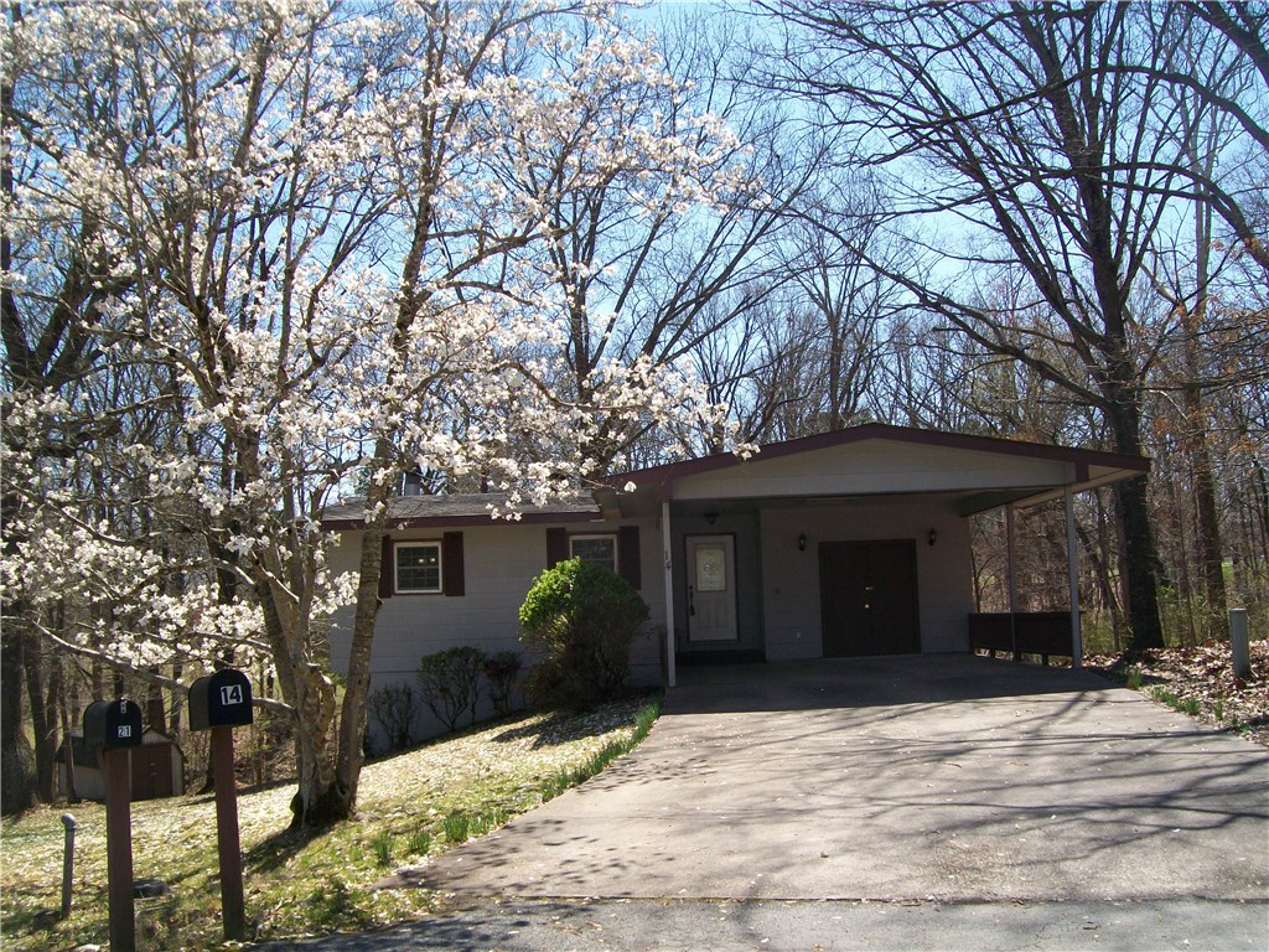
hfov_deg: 54.0
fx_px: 1246
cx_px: 634
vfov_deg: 41.8
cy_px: 476
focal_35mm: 34
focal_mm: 6.1
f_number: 4.9
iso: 64
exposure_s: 1/250
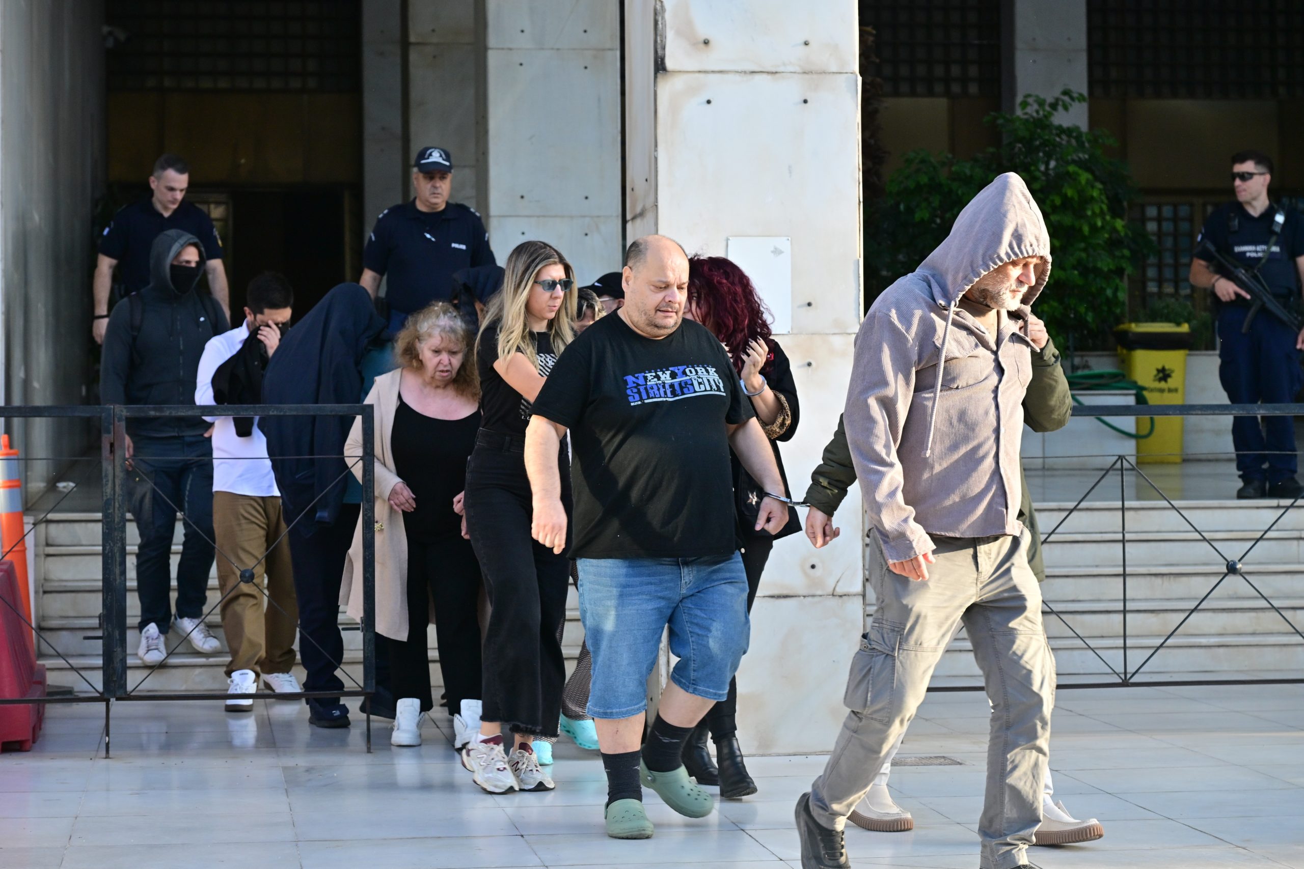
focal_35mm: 82
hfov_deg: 24.8
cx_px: 652
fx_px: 2970
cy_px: 434
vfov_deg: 16.7
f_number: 6.3
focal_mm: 82
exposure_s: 1/320
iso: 800
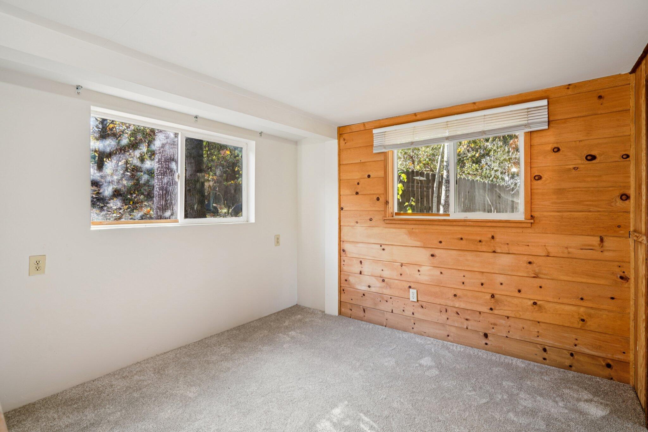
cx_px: 324
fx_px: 288
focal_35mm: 16
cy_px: 216
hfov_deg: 96.7
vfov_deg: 73.7
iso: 400
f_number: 8
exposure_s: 1/13
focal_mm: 16
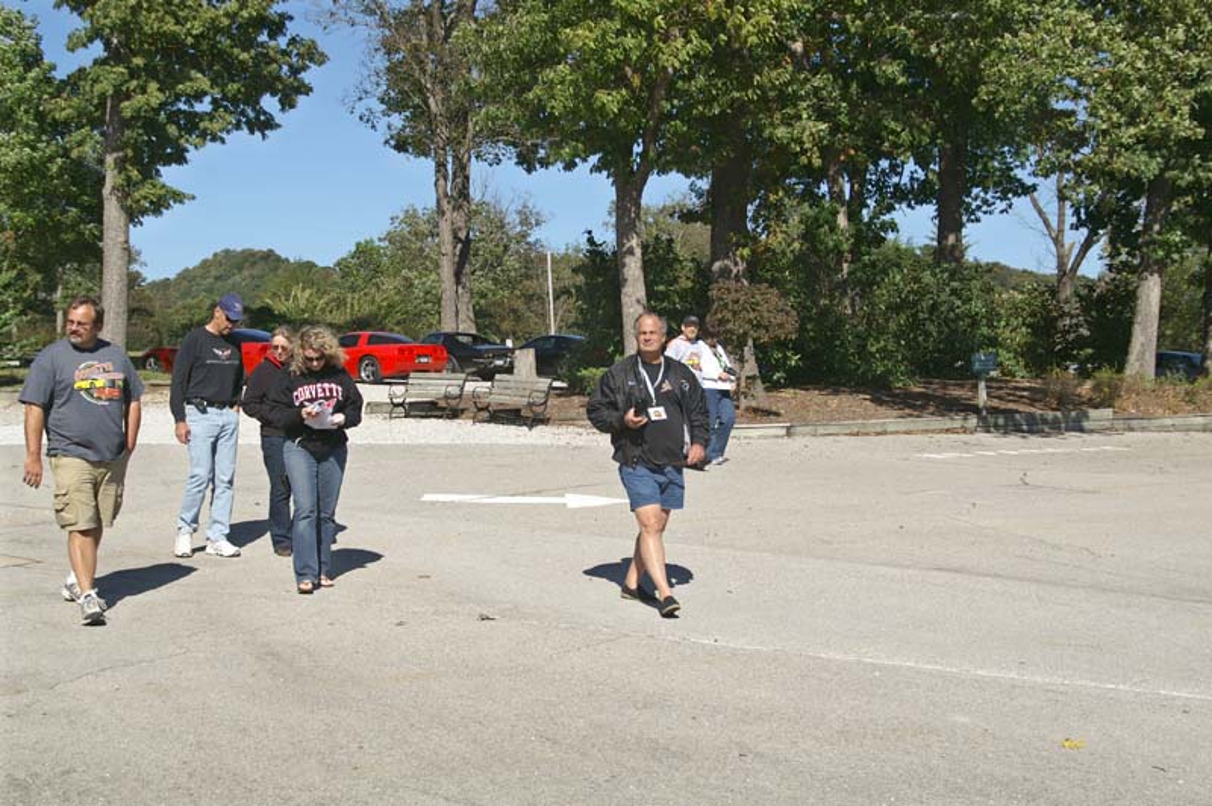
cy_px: 403
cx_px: 606
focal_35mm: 45
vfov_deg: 29.8
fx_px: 1514
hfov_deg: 43.6
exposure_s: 1/500
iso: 100
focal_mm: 30
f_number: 6.7
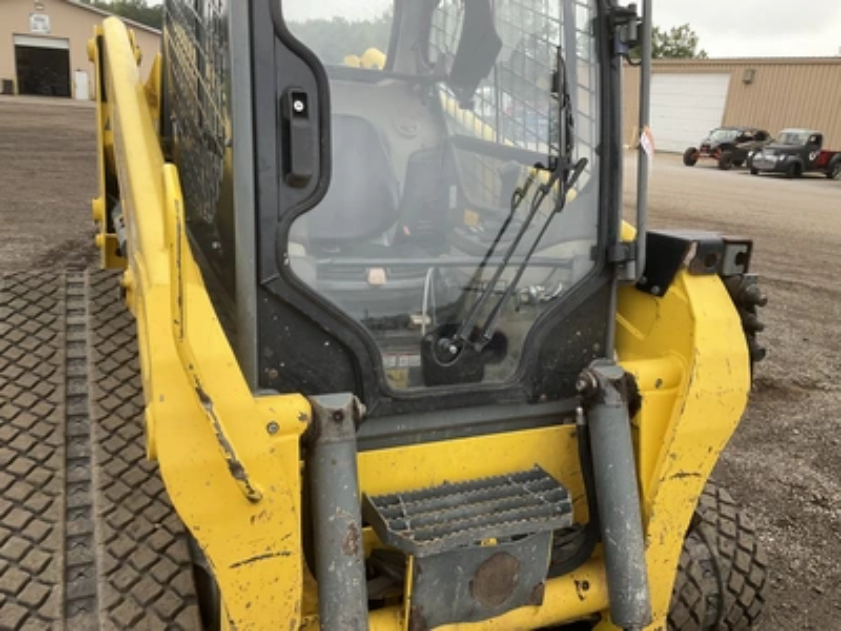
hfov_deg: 61.7
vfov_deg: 48.2
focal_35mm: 29
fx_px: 705
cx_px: 420
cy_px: 316
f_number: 1.8
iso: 50
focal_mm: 3
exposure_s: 1/122
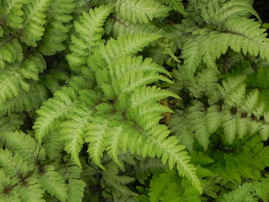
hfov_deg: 11.7
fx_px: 1305
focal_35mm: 168
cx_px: 78
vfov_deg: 8.8
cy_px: 64
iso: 160
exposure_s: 1/125
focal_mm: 20.8
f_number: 4.5
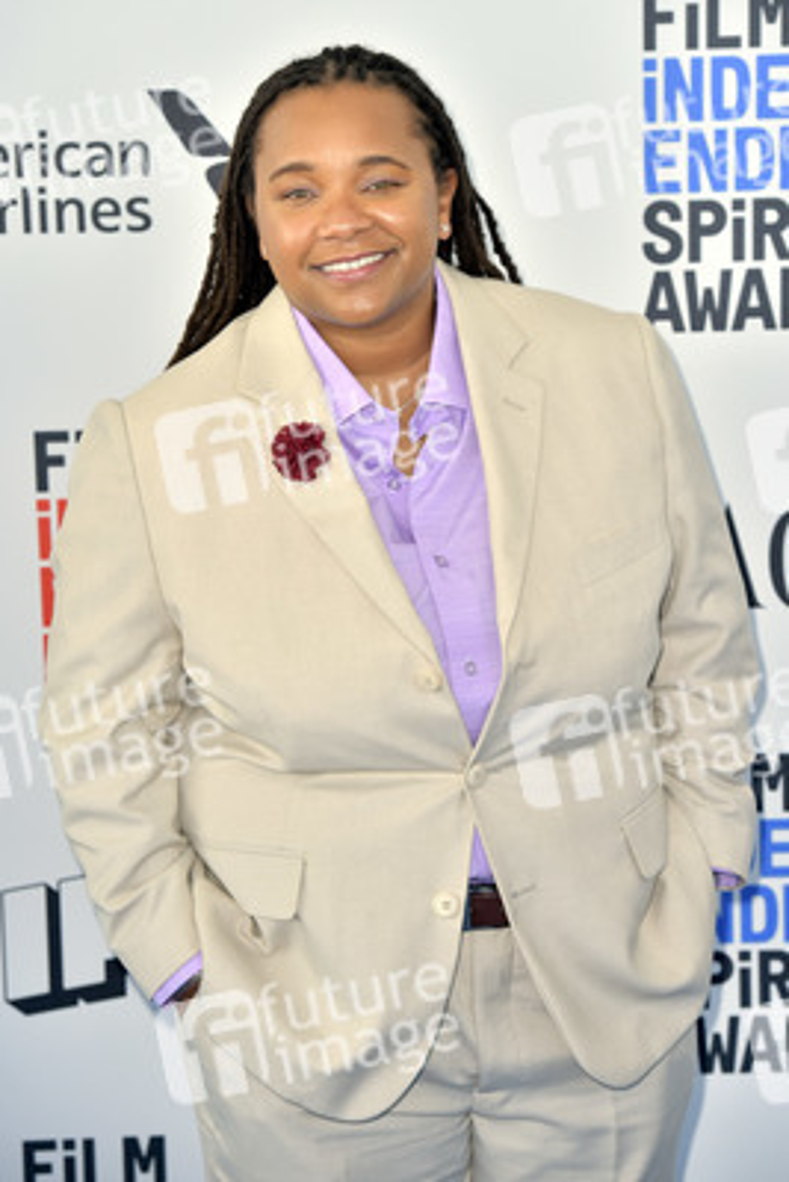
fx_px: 4434
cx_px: 394
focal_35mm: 135
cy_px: 591
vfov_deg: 15.2
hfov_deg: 10.2
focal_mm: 135
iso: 500
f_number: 6.3
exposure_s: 1/320
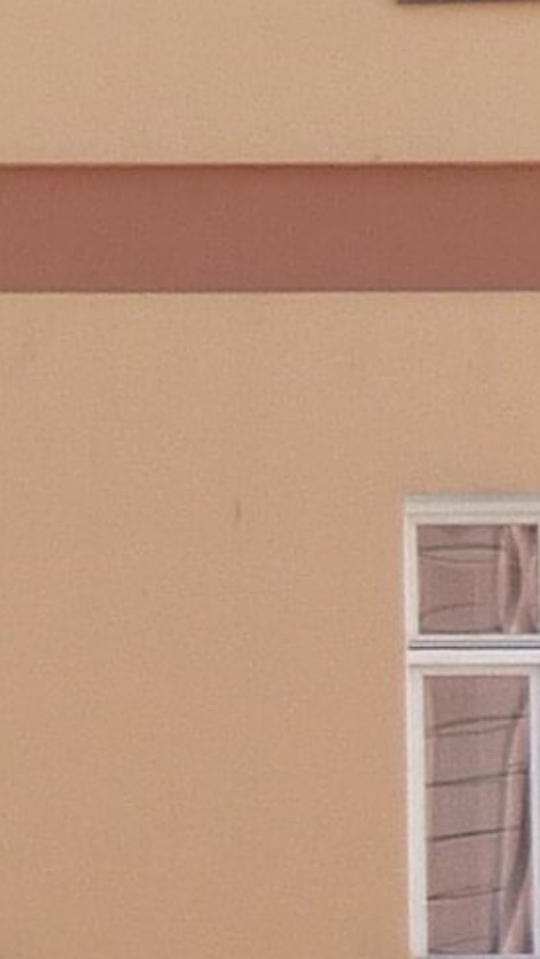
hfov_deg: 1.9
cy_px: 664
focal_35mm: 635
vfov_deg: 3.4
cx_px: 328
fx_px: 16142
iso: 125
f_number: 4.2
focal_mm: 12.8
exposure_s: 1/125
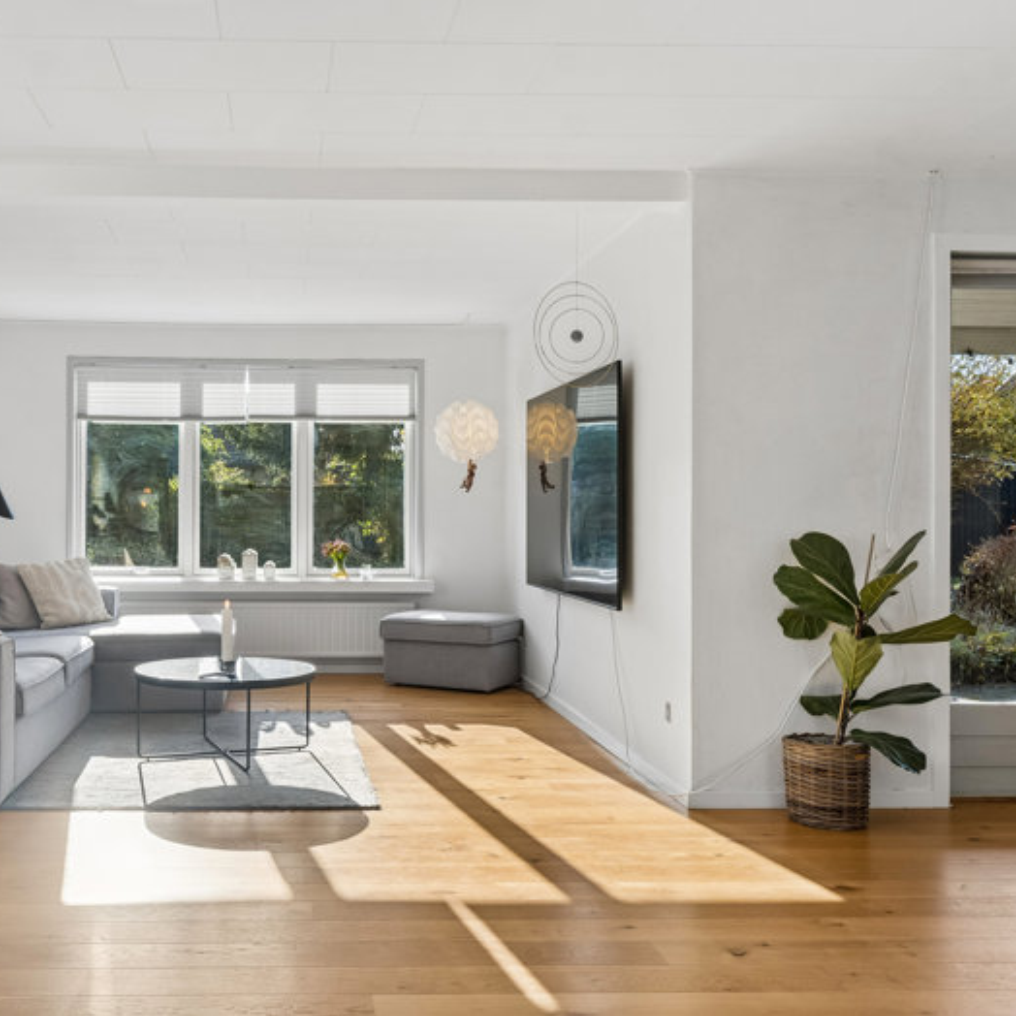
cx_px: 312
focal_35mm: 36
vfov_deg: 46.1
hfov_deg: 45.2
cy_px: 501
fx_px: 1195
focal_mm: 18.5
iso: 200
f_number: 8
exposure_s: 1/50
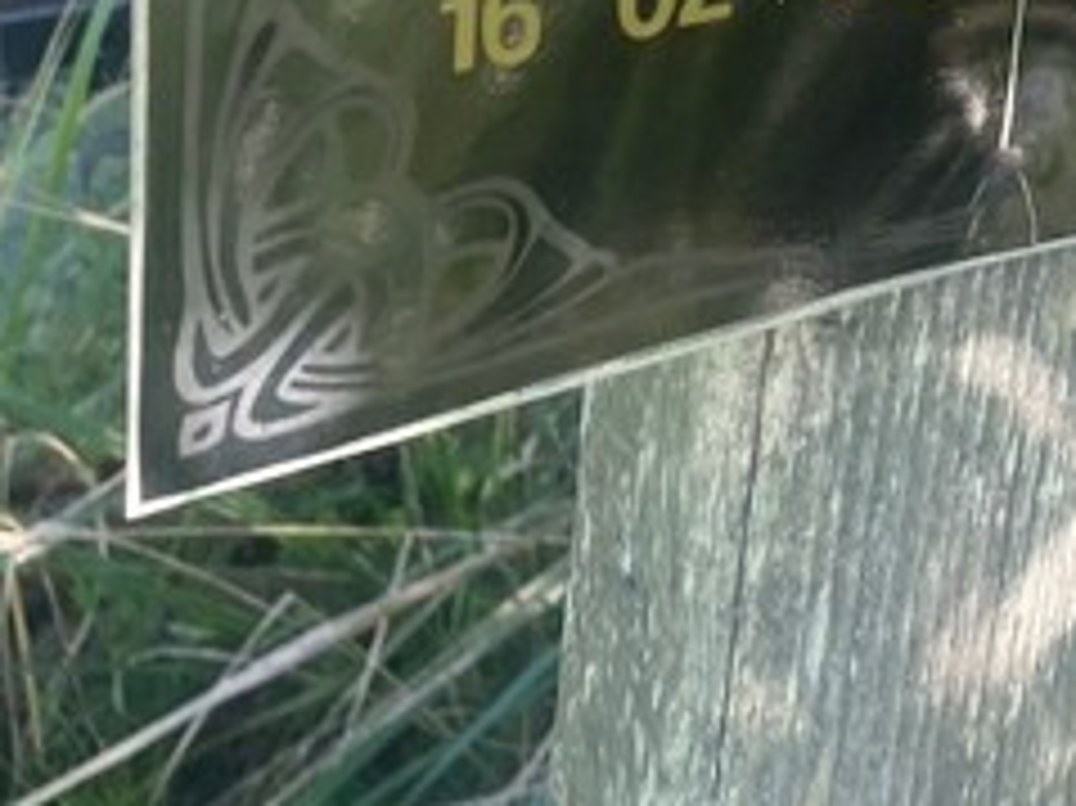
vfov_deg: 15.6
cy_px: -423
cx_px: 1108
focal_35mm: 87
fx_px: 2703
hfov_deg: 21.6
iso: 32
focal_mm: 4.2
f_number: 1.6
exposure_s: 1/182
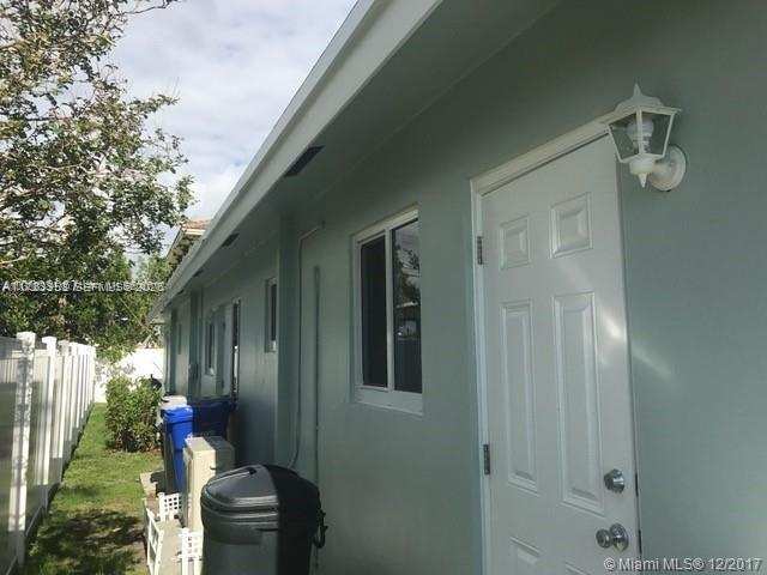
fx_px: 620
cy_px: 288
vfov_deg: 49.7
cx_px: 384
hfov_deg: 63.4
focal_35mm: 28
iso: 20
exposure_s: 1/2336
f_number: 1.8
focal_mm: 3.99
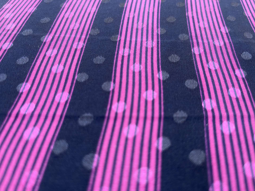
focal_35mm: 26
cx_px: 128
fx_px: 191
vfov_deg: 53.0
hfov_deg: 67.3
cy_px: 96
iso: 125
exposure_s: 1/121
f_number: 1.6
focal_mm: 5.1
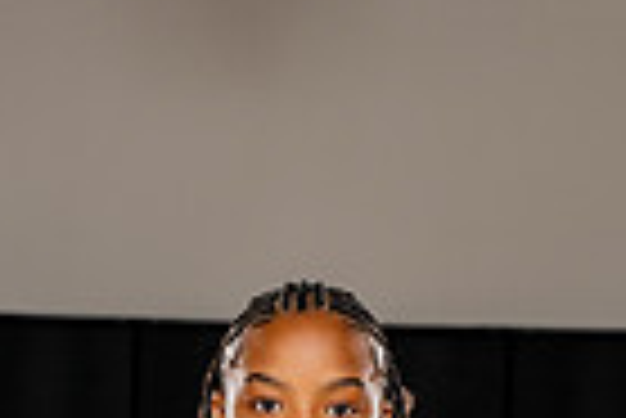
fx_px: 3934
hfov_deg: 9.1
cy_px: 939
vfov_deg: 5.9
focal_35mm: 226
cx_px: 257
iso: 200
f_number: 5.6
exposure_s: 1/250
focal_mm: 70
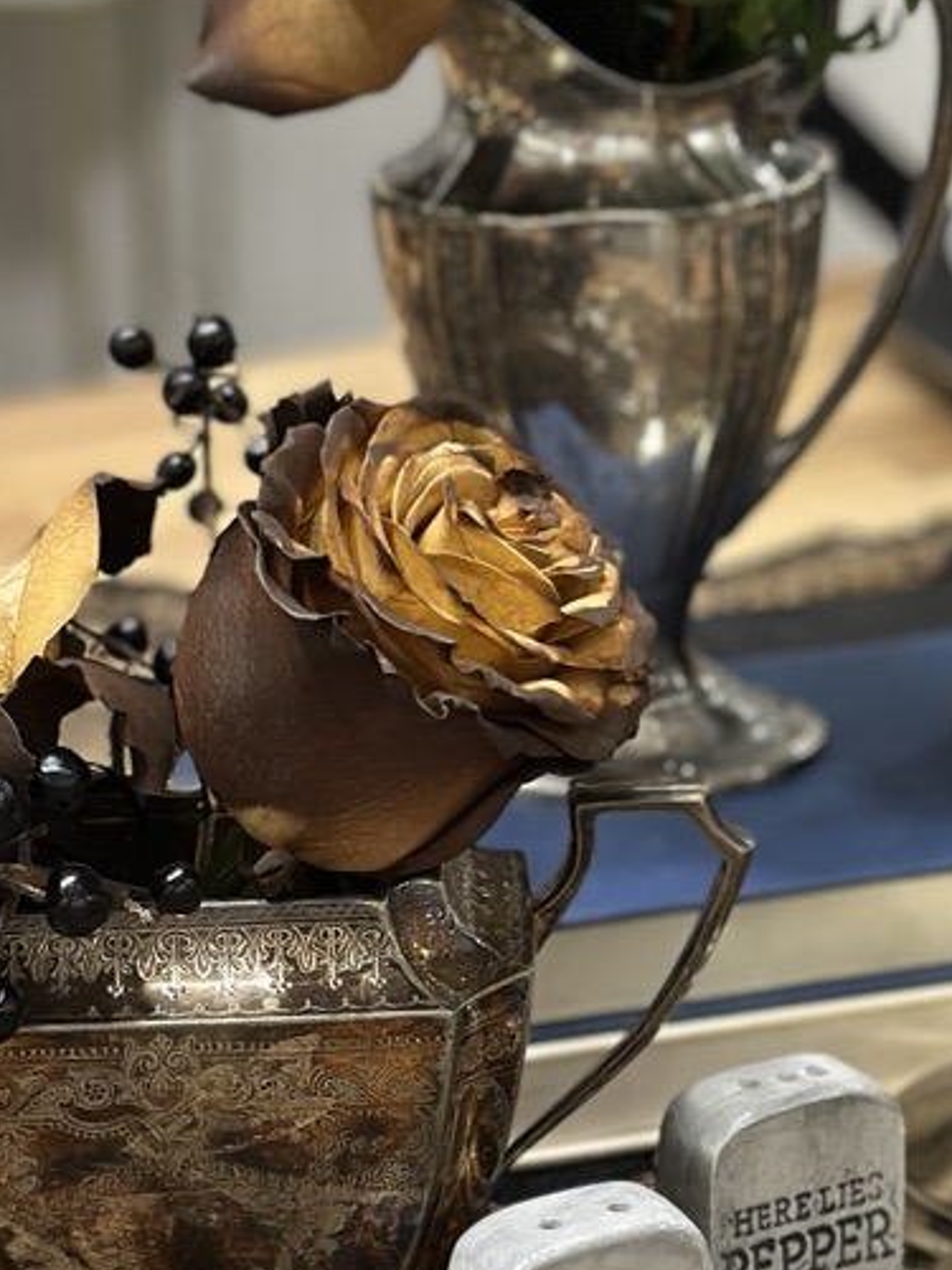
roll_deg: +1.2
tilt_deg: -15.9
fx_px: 4510
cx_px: 518
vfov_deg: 15.9
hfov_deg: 12.0
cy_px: 312
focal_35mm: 123
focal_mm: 6.86
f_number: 1.78
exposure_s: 1/60
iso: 250
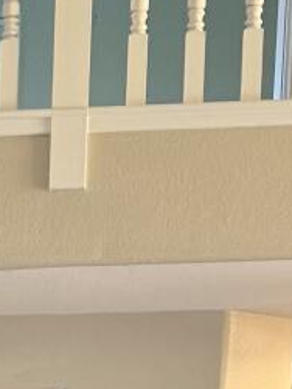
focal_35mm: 192
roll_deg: -1.3
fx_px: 2156
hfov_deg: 7.3
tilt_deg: -5.7
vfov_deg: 9.1
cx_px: -384
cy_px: 990
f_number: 1.78
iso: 160
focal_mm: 6.76
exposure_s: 1/60
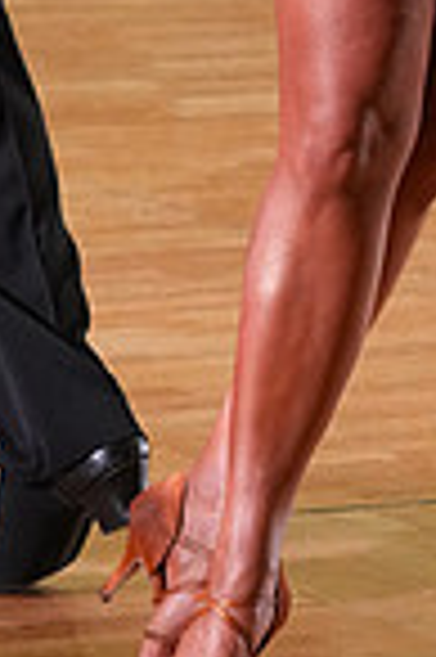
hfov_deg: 3.1
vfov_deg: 4.6
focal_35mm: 442
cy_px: -482
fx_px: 8048
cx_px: 353
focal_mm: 111
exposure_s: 1/200
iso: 3200
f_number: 5.6
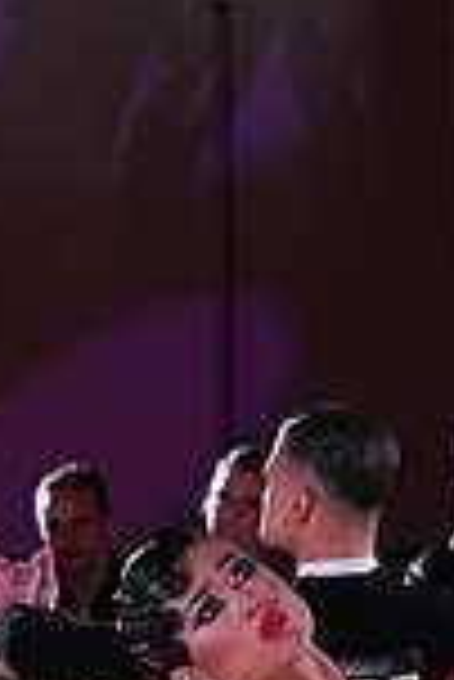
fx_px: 6096
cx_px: 551
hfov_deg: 4.3
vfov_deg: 6.3
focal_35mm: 323
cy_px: 1000
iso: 5000
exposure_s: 1/400
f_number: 5.6
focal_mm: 84
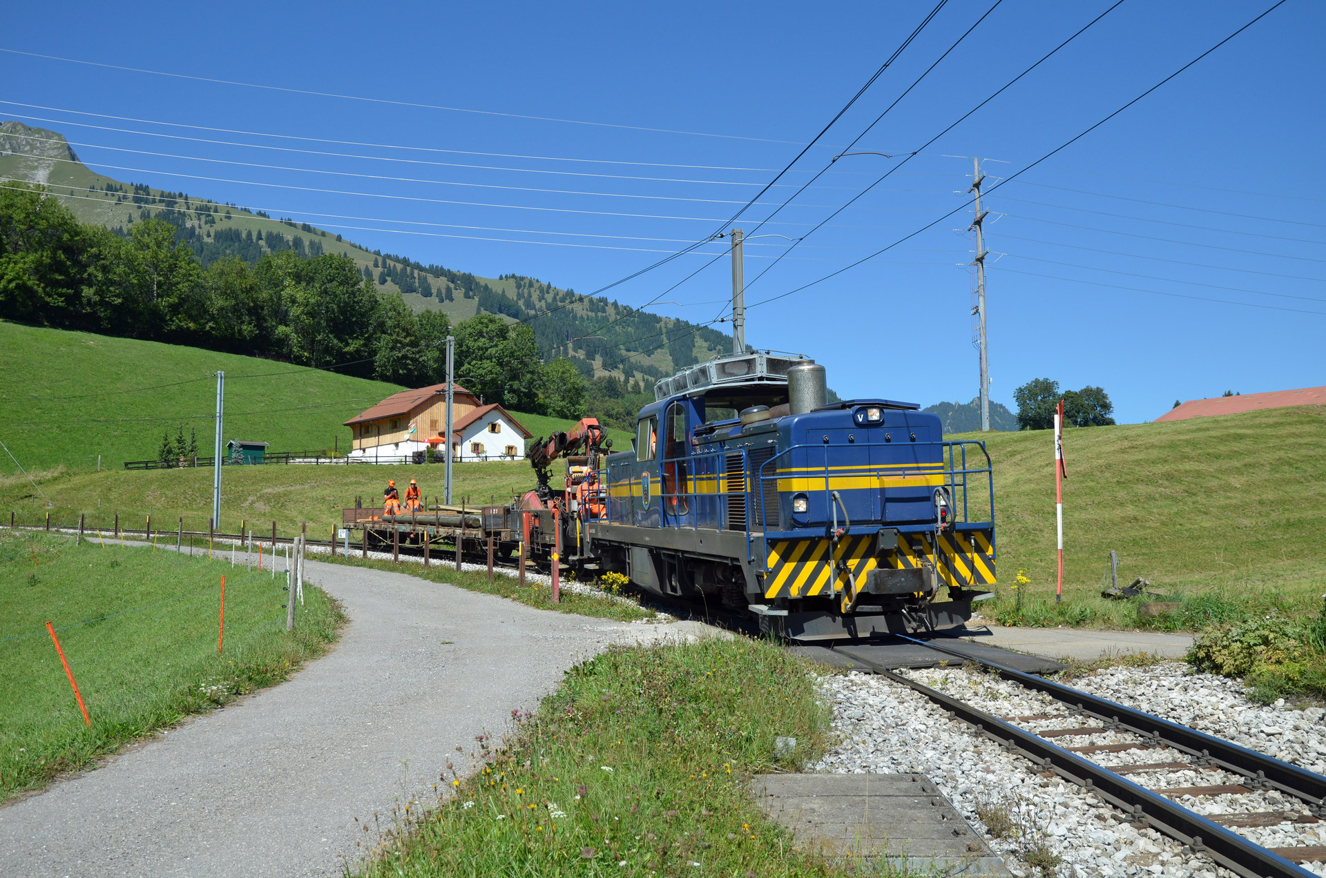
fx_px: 1213
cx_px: 663
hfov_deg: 57.3
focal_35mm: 33
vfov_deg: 39.8
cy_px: 439
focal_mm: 22
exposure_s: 1/800
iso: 200
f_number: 6.3
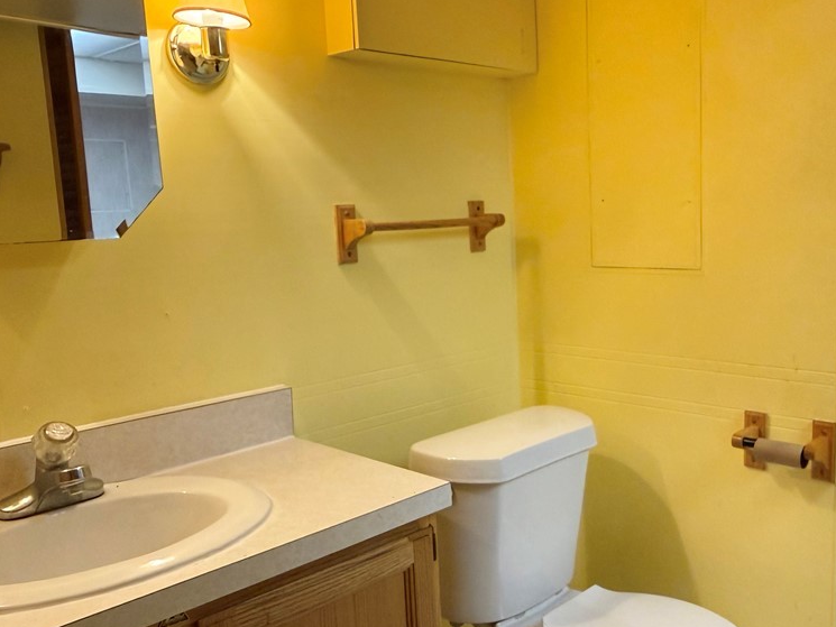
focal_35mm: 33
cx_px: 534
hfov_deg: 54.6
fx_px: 797
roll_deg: +2.1
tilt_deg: -8.2
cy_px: 334
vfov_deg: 42.9
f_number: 2.2
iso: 400
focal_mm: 2.22
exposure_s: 1/60
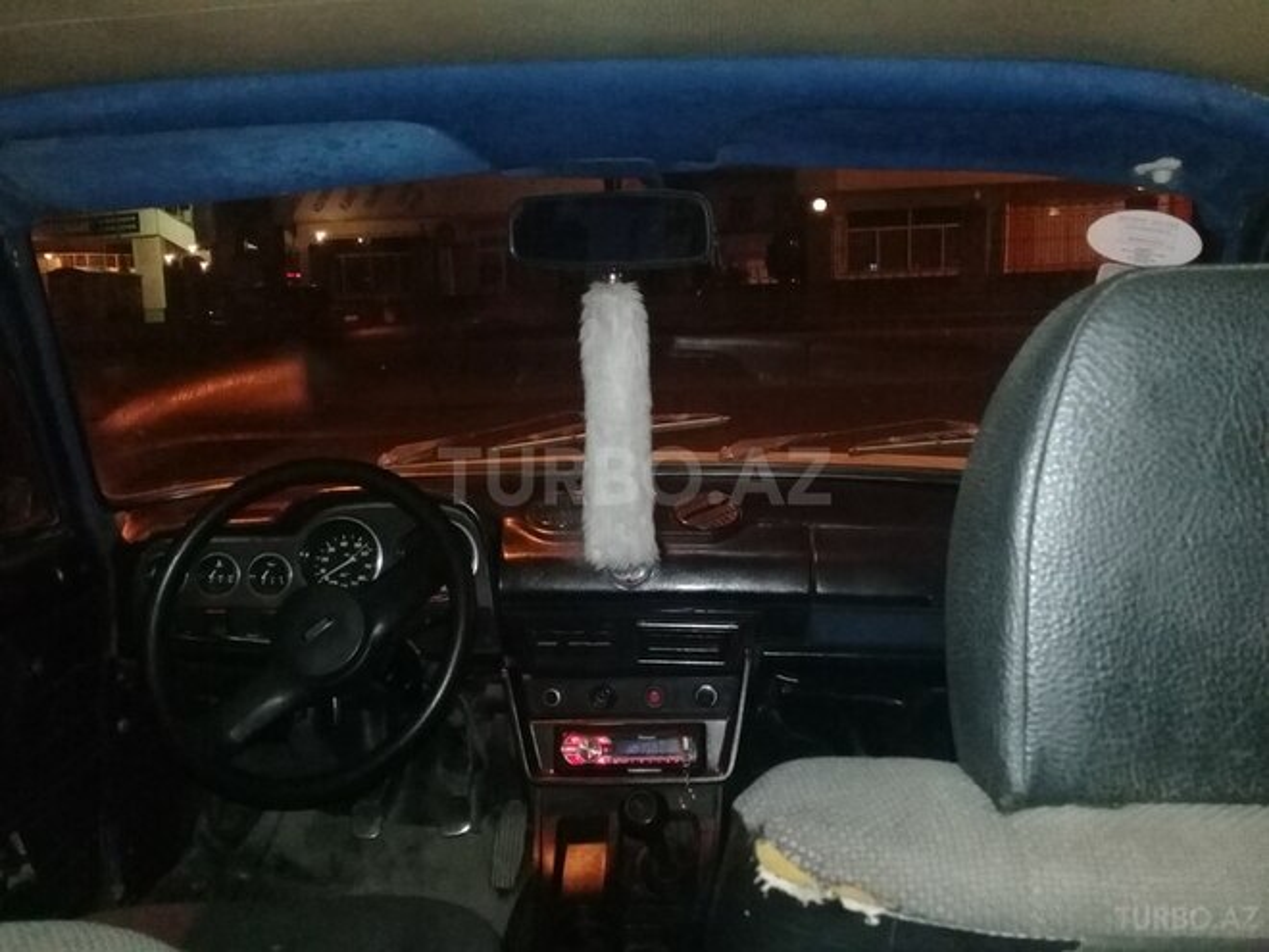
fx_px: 1136
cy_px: 476
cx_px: 634
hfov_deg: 58.4
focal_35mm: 31
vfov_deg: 45.4
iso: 1250
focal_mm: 3.3
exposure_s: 1/17
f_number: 2.2
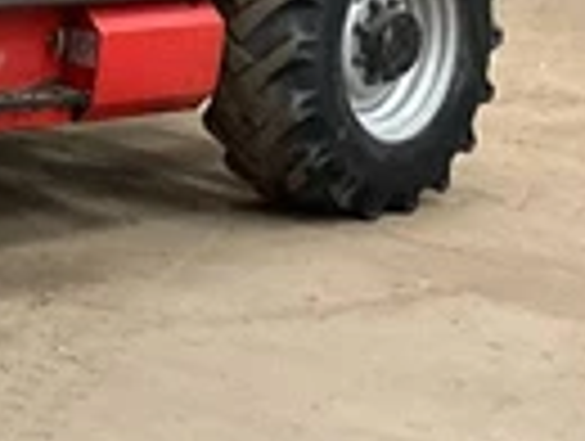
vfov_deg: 13.6
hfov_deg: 15.7
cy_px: -58
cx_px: -468
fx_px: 1812
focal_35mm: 107
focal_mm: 3
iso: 250
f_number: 1.8
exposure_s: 1/60
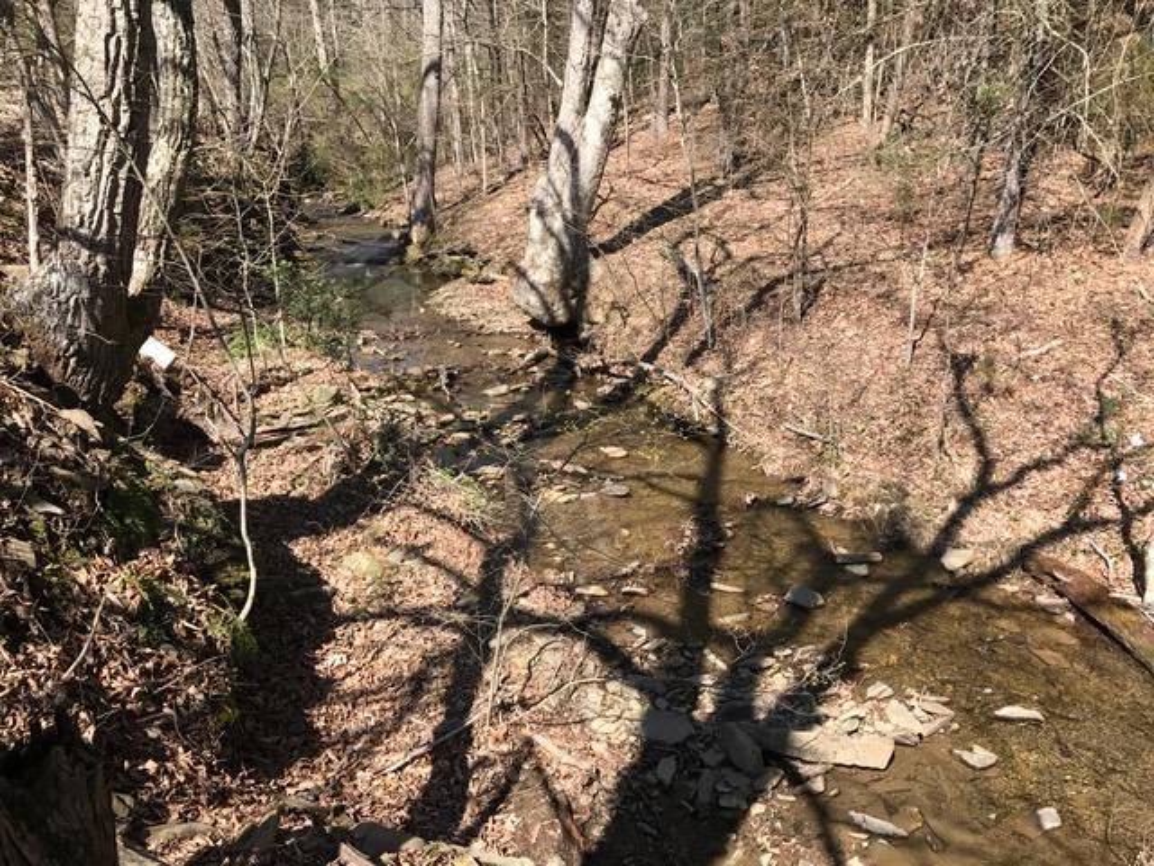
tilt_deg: -18.6
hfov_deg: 63.4
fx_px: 933
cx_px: 577
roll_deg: +0.8
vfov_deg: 49.7
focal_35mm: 28
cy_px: 433
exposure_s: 1/958
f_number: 1.8
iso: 20
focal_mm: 3.99
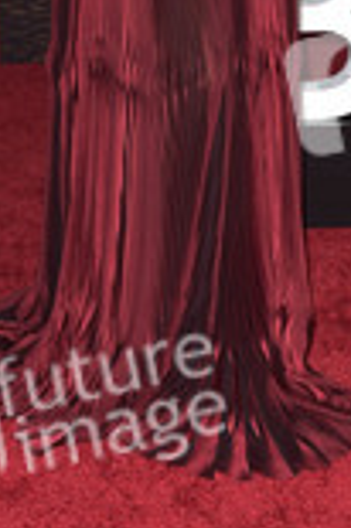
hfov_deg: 10.6
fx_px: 1891
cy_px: -95
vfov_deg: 15.4
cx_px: 152
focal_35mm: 129
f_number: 6.3
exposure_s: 1/250
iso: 640
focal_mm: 50
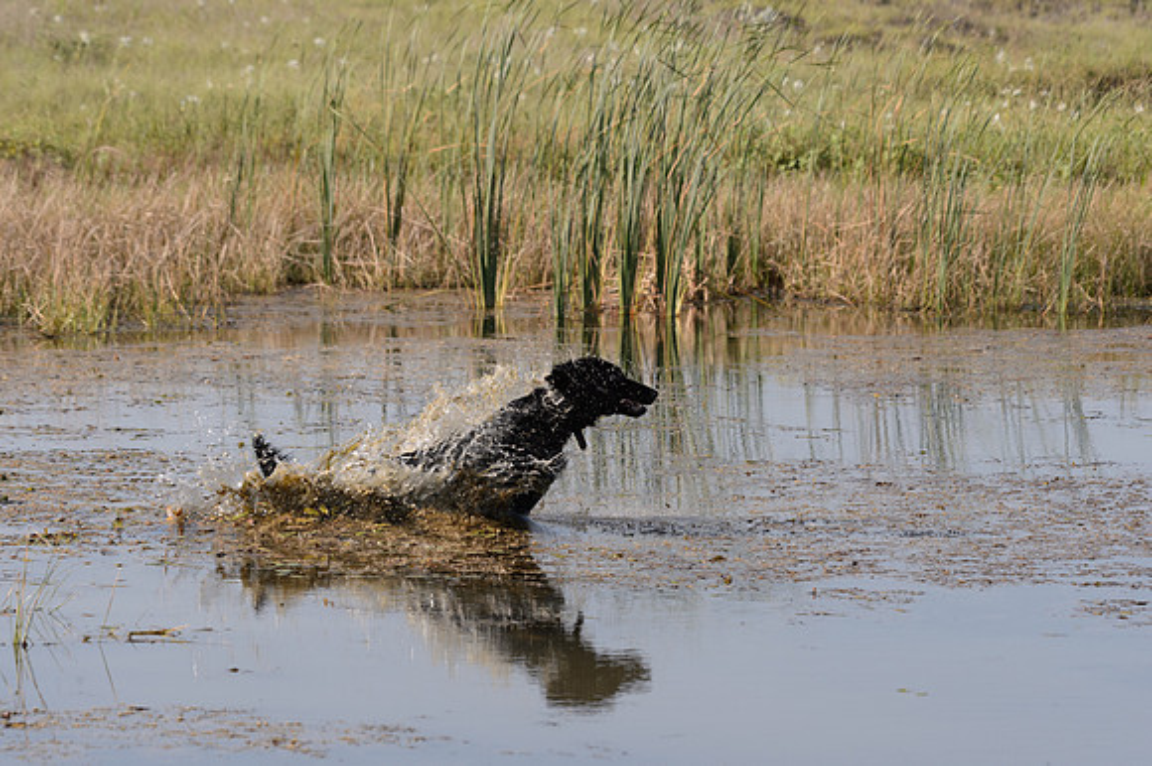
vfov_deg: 6.9
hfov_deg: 10.3
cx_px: 576
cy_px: 383
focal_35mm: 200
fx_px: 6396
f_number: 8
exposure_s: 1/1600
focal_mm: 200
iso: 900
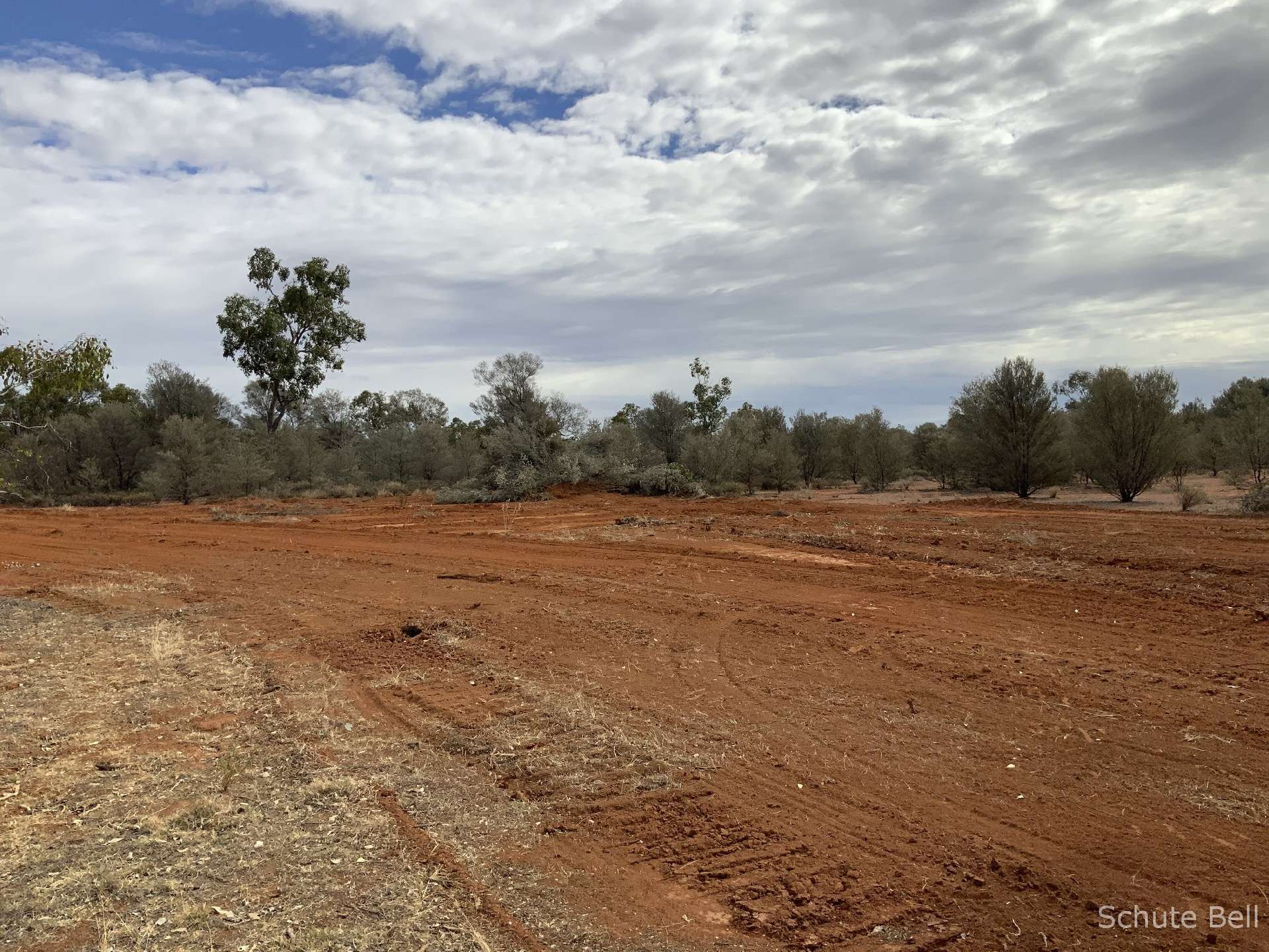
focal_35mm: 29
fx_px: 1063
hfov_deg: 61.7
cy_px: 476
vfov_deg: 48.2
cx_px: 634
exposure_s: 1/3534
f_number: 1.8
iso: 20
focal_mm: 3
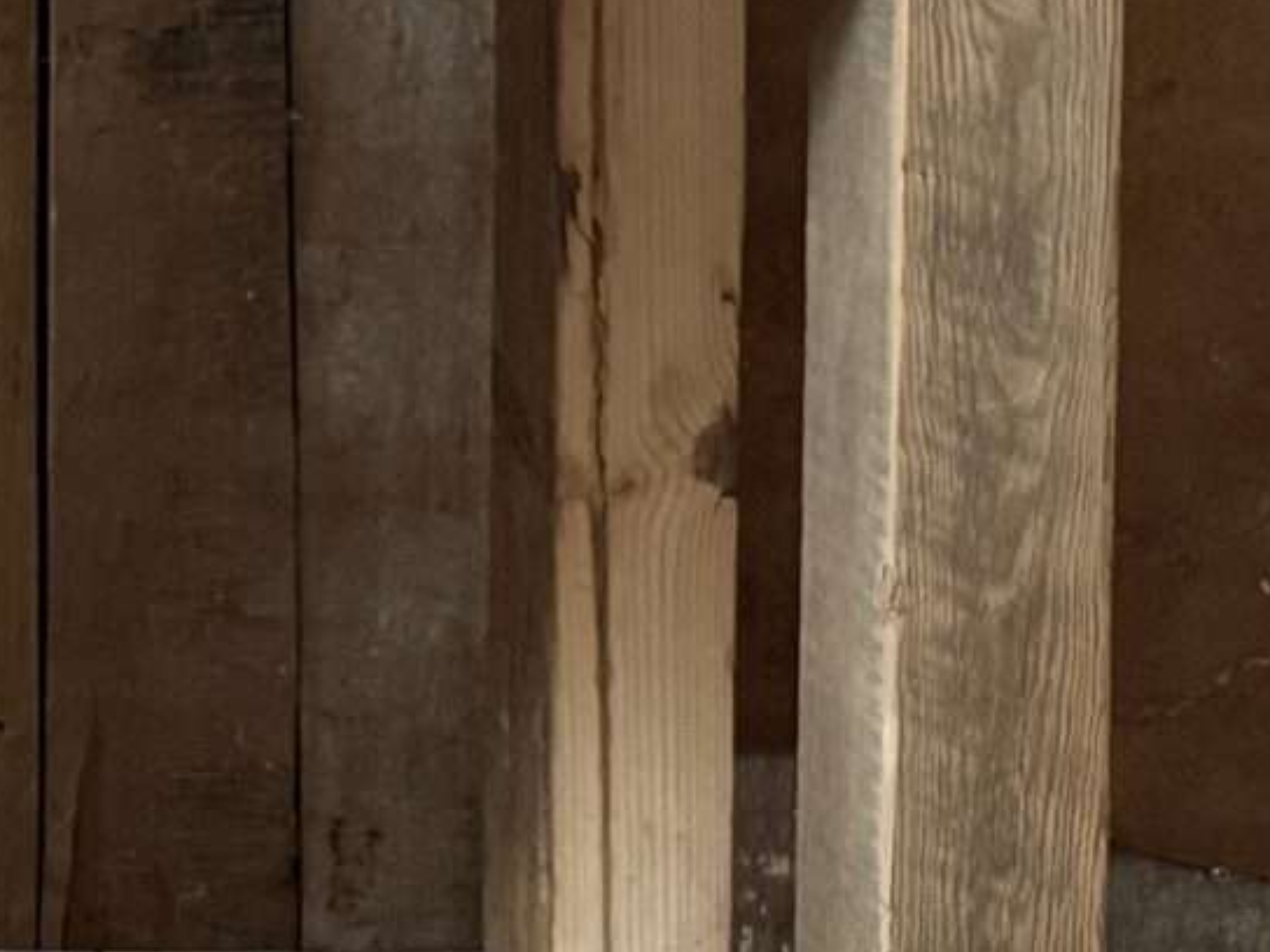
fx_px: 4146
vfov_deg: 12.5
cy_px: -460
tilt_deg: -0.9
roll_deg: -0.6
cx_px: -1172
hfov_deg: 14.7
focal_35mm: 113
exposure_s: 1/60
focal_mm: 6.76
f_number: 1.78
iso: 400
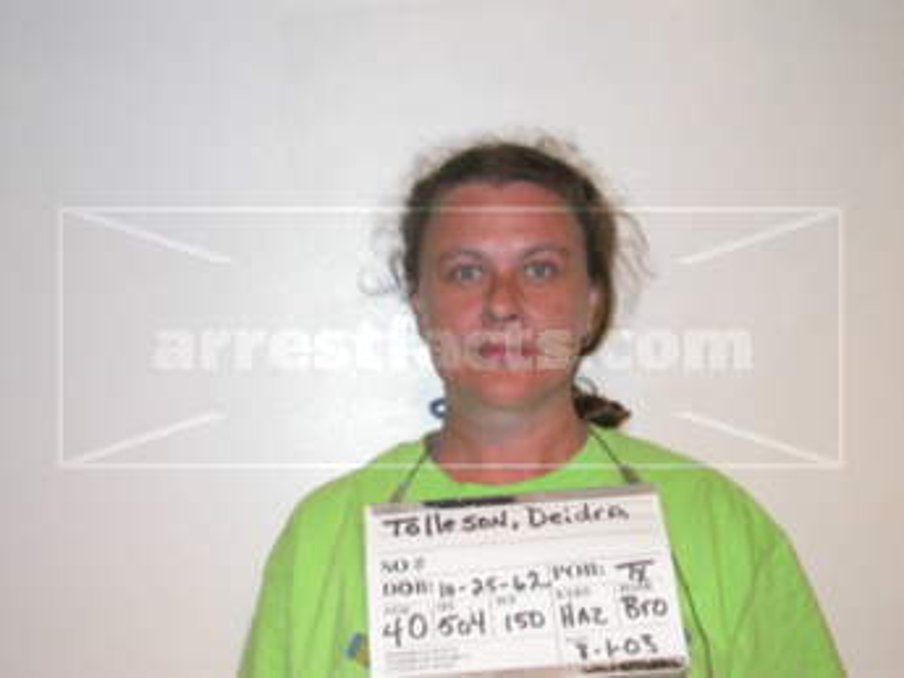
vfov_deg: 24.0
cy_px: 339
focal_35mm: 61
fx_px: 1594
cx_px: 452
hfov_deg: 31.7
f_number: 3.1
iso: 100
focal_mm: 12.7
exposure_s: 1/60.3
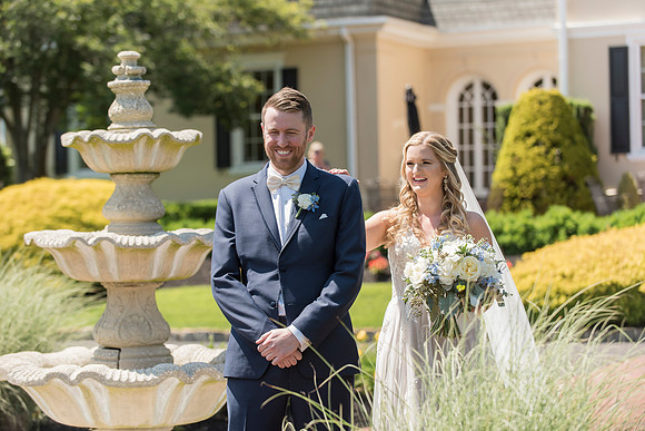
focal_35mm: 98
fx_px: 1756
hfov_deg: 20.8
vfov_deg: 14.0
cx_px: 322
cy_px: 216
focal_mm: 98
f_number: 3.5
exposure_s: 1/1250
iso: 200
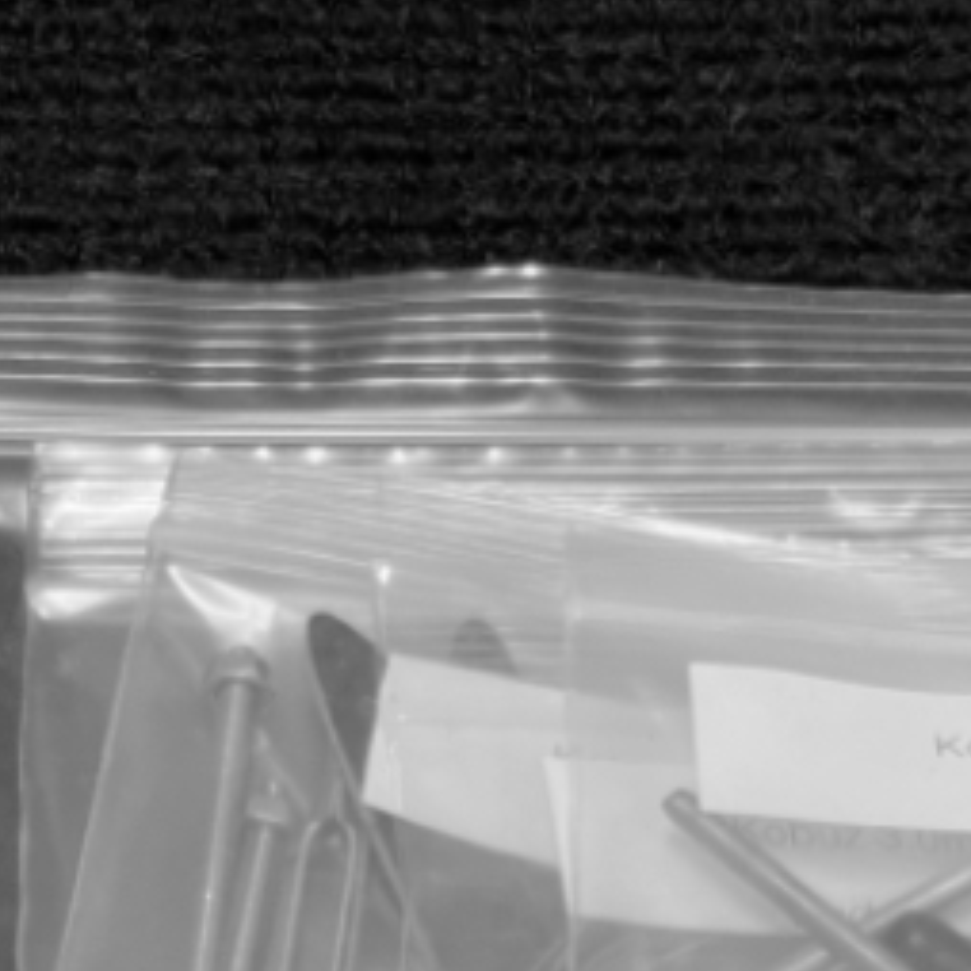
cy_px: 1210
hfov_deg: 9.3
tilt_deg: -57.0
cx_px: 596
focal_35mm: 189
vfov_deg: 9.1
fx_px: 5998
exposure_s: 1/50
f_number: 2.2
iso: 160
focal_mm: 7.5
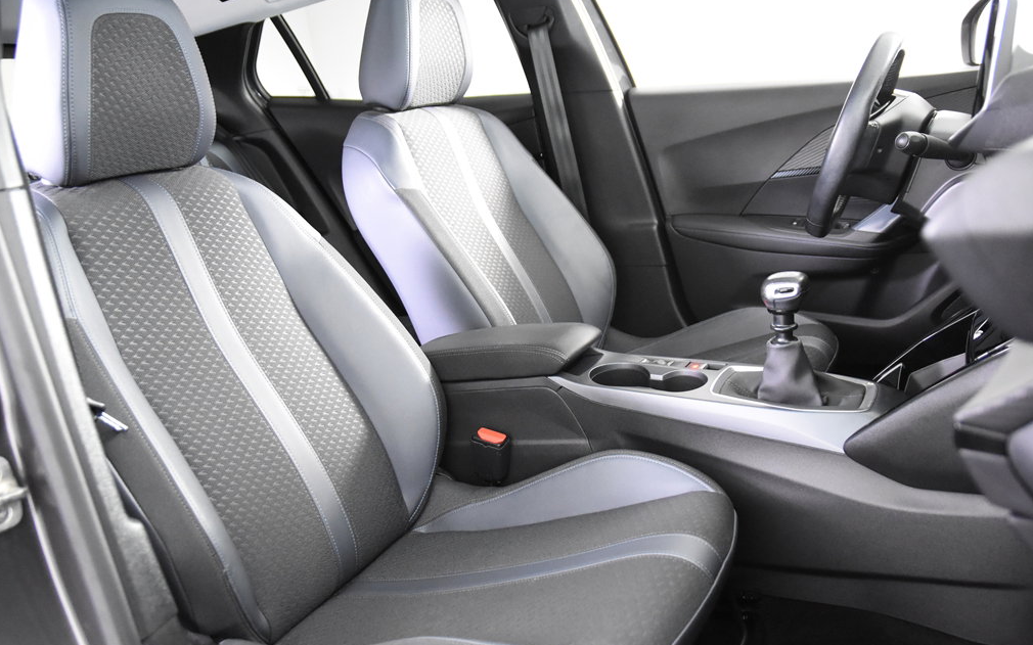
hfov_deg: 61.2
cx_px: 519
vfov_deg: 40.6
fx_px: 873
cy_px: 339
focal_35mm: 31
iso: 5000
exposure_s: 1/30
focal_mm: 20
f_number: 2.8
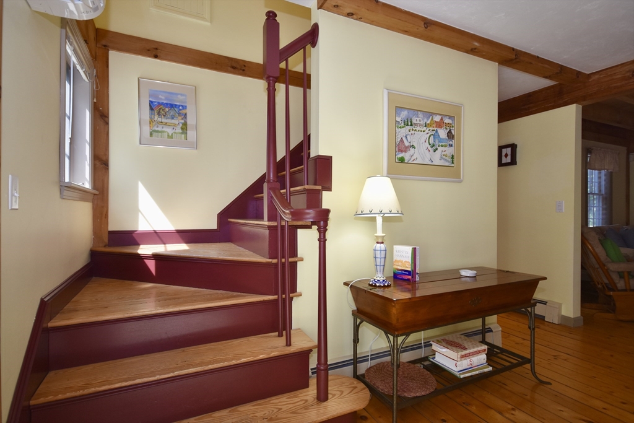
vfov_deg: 67.4
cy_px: 212
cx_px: 317
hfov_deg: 90.0
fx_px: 317
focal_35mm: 18
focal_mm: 12
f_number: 4.5
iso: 320
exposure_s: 1/60
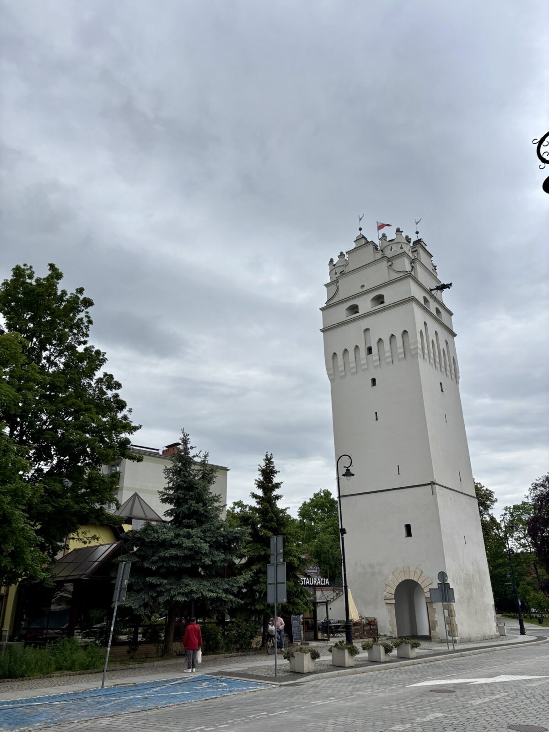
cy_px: 366
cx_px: 274
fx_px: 550
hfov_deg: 53.1
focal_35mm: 26
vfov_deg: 67.3
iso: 50
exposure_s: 1/2857
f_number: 1.6
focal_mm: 5.96
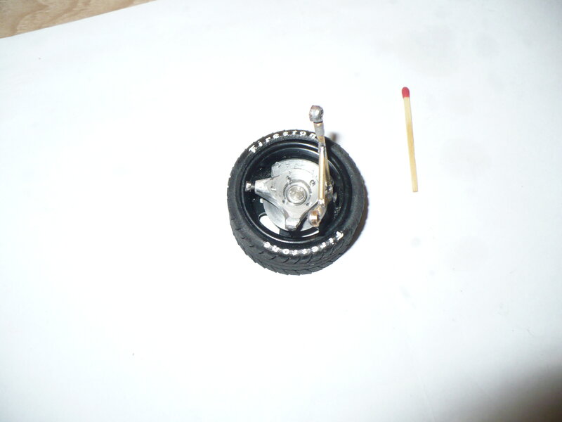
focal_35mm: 37
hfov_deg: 50.1
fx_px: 601
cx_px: 281
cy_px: 211
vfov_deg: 38.7
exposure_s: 1/30
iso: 200
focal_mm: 6.1
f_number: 2.8
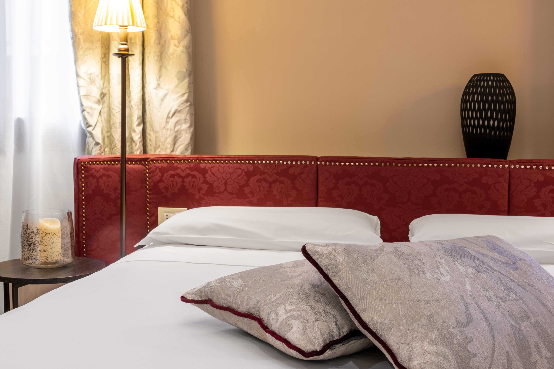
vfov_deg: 30.0
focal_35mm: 45
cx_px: 197
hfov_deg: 43.3
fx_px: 690
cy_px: 166
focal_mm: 27.5
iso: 100
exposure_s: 1/4
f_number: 11
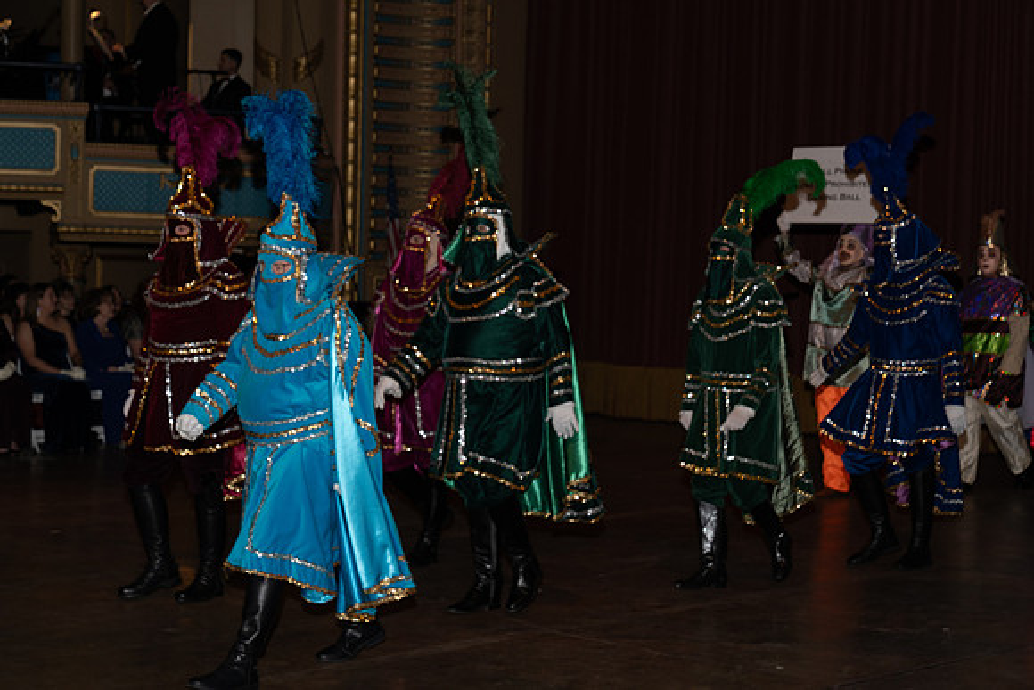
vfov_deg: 19.5
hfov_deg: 28.8
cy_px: 345
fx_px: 2011
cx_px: 517
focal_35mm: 70
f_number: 7.1
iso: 640
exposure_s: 1/160
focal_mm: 70
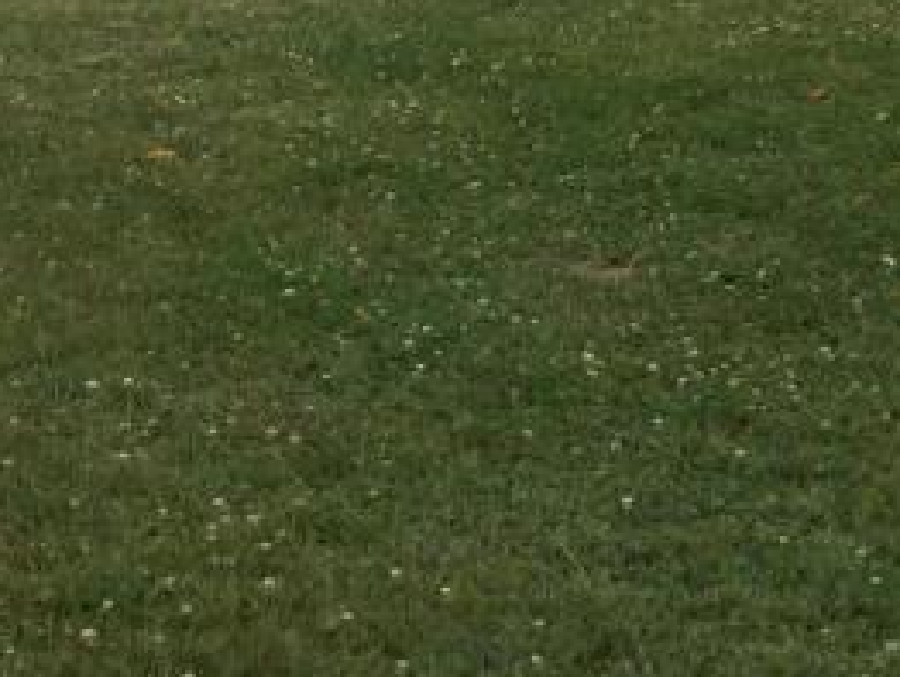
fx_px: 3149
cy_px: -447
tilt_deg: -2.9
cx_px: 477
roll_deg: -2.2
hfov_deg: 16.3
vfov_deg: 11.6
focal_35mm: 121
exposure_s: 1/1253
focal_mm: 3.3
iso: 25
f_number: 2.4
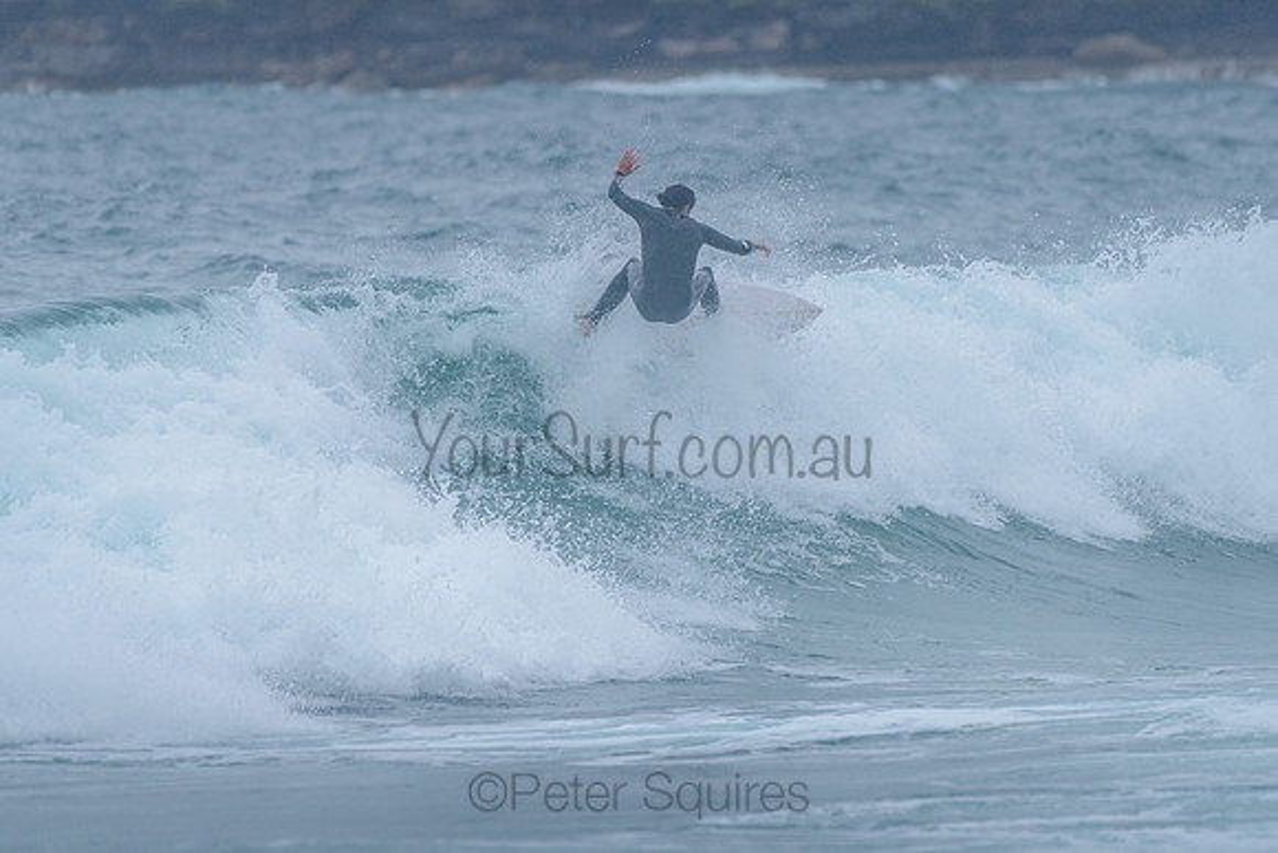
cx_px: 641
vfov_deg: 2.2
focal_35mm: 613
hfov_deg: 3.4
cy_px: 490
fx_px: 21757
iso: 560
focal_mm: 500
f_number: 5.6
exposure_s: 1/1250
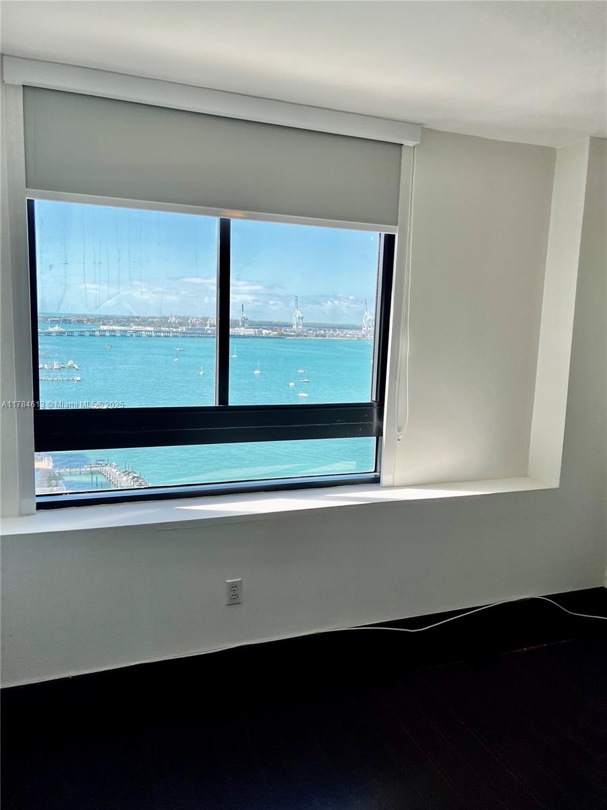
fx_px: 608
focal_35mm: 26
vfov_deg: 67.3
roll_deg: -1.5
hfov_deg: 53.1
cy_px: 405
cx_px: 304
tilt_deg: -7.4
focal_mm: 5.7
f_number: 1.5
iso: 50
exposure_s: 1/572
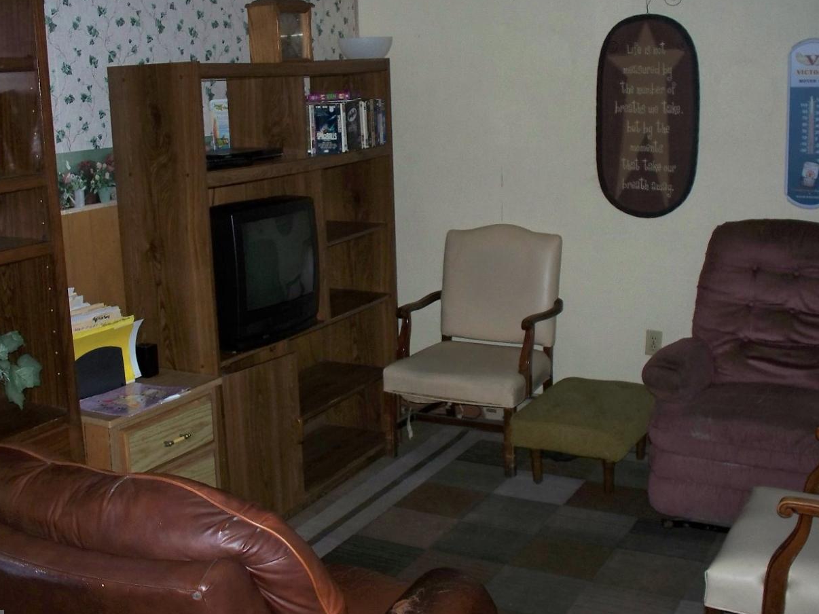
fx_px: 1017
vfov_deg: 33.6
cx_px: 374
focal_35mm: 43
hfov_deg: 43.8
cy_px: 282
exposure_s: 1/30
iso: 200
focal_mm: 7.54
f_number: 2.8
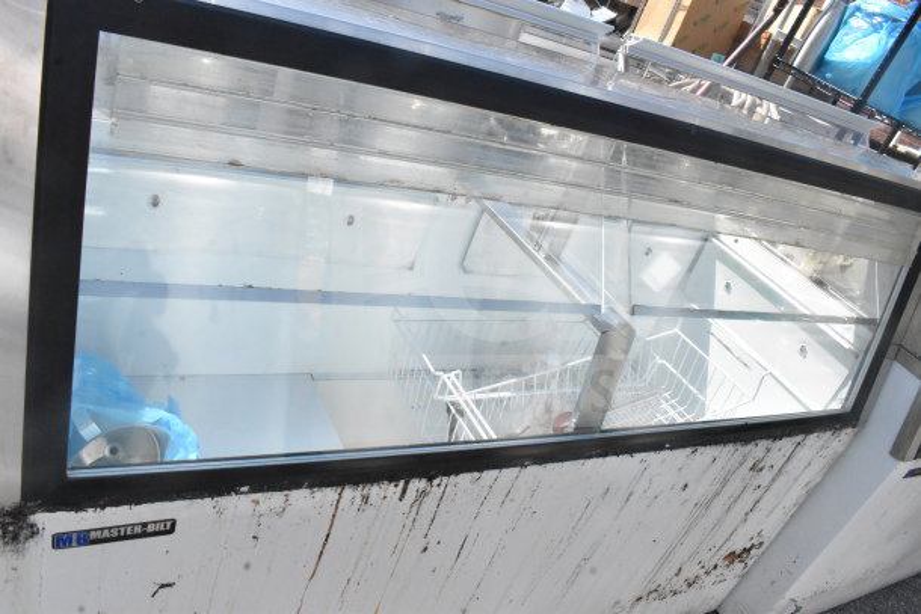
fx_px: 691
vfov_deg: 48.0
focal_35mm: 27
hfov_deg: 67.4
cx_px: 460
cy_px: 307
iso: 6400
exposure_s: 1/1600
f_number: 20
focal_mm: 18
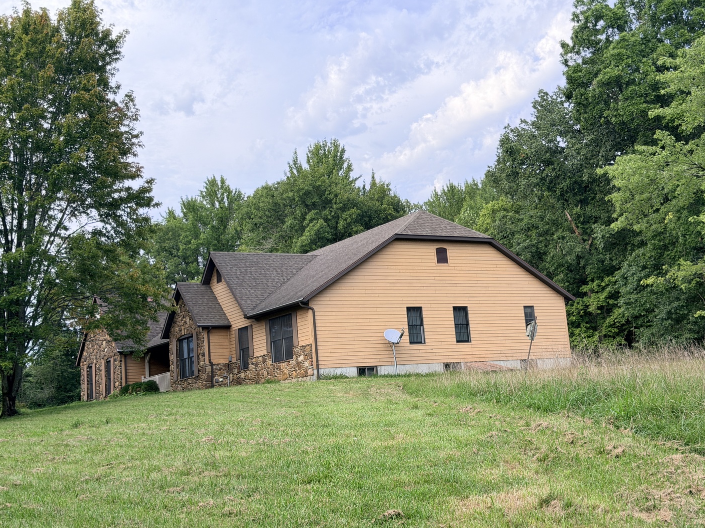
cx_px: 346
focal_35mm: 49
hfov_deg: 38.9
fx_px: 998
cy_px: 260
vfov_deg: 29.7
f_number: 1.78
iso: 80
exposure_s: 1/693
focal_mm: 6.76
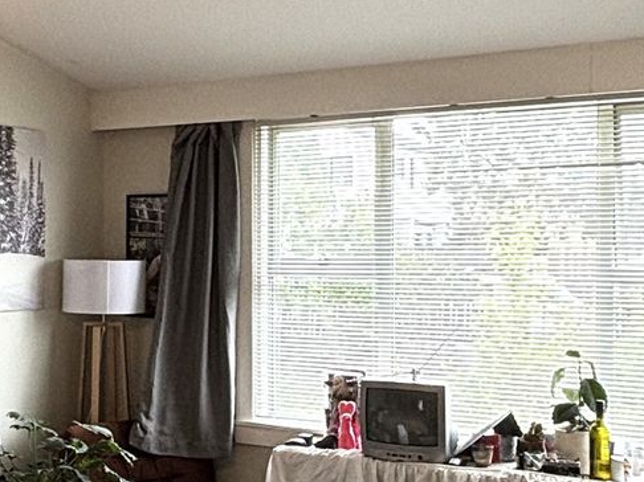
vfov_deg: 34.3
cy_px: 253
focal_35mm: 42
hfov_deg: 43.7
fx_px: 781
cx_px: 178
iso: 80
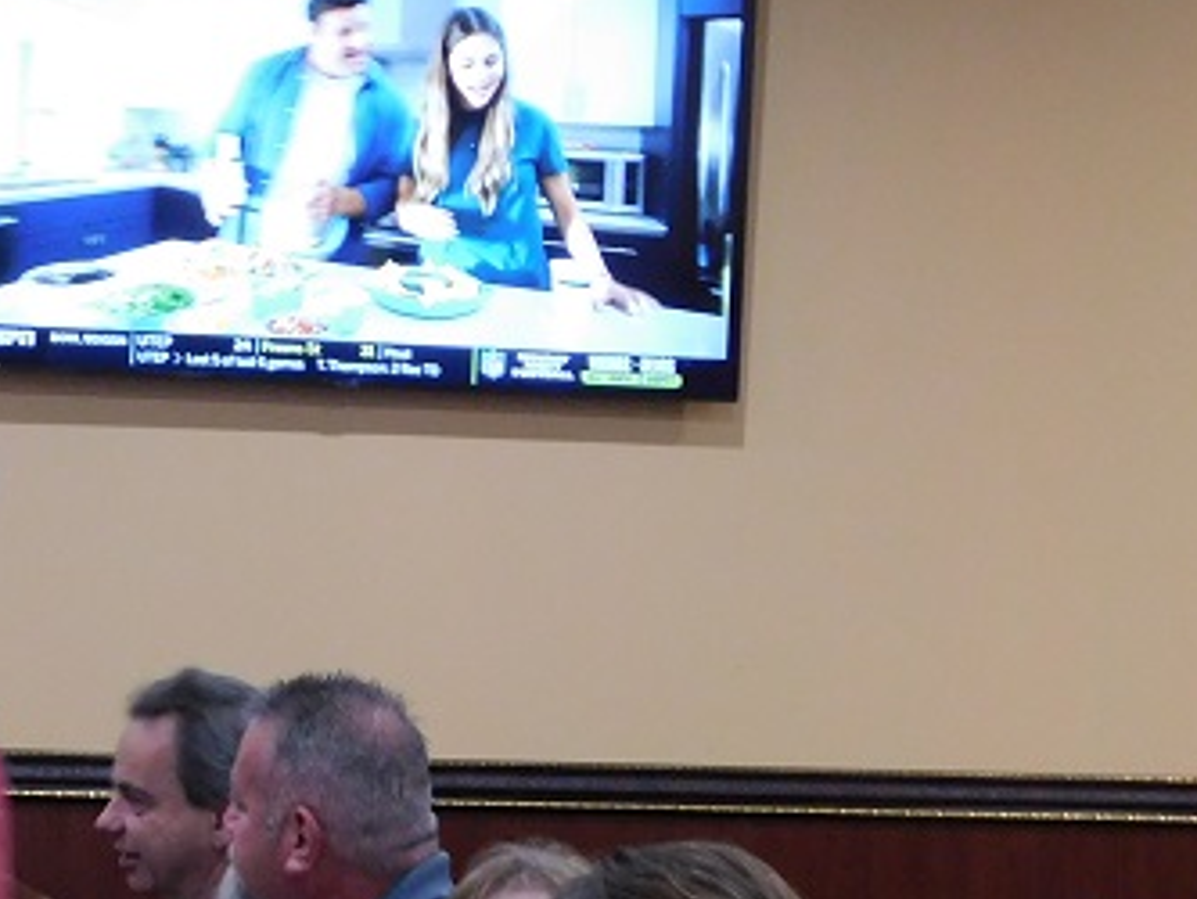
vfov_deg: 11.7
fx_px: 4393
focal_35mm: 127
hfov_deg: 15.1
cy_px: 322
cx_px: -137
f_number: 3.8
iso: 400
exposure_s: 1/13
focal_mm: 9
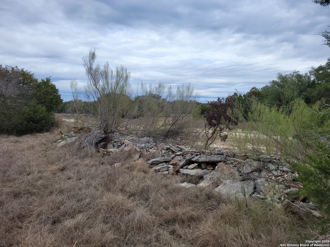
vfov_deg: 53.1
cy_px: 124
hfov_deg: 67.3
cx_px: 165
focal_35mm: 26
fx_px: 248
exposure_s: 1/1580
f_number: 1.8
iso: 40
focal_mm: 5.4
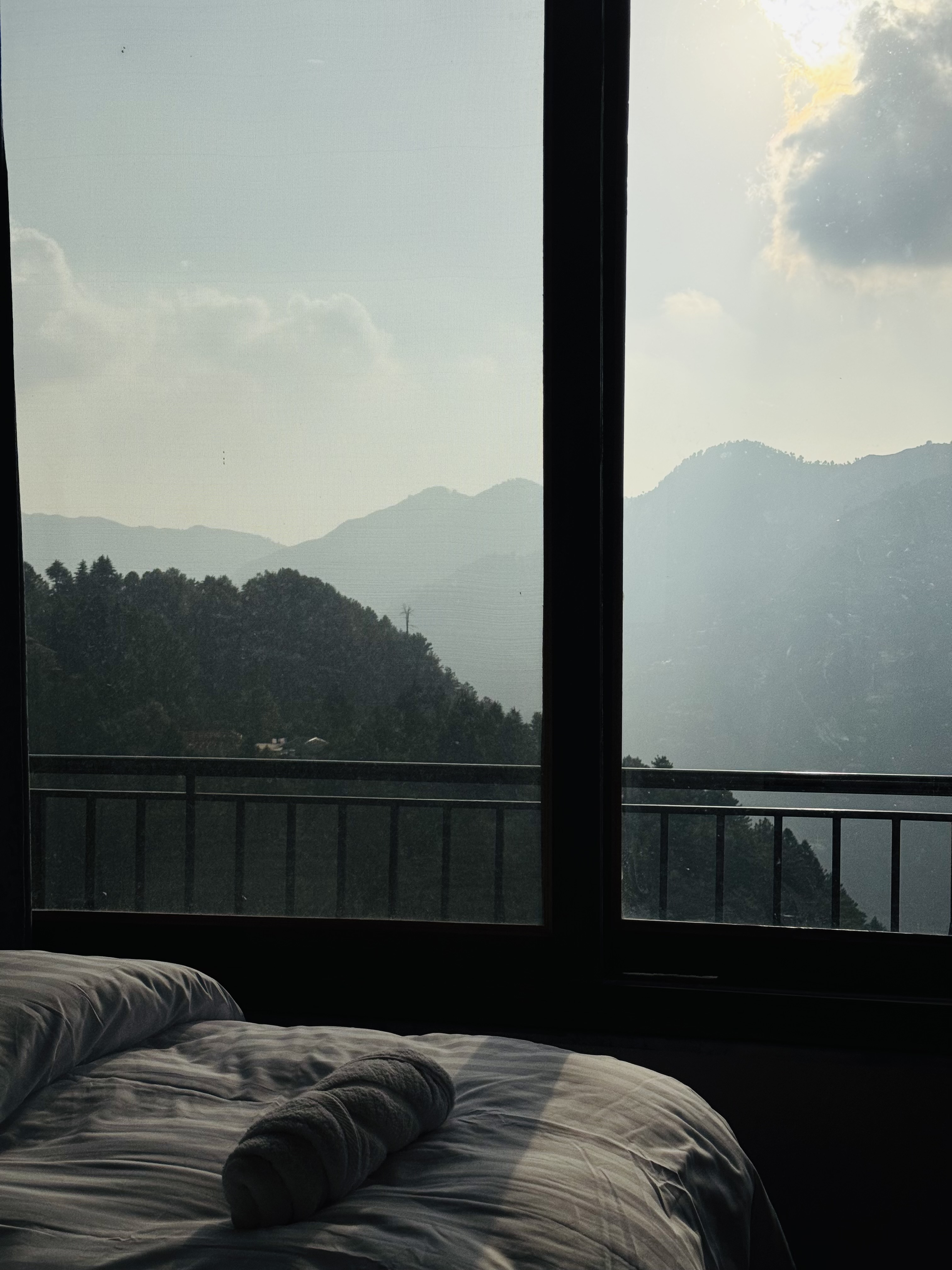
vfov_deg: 39.7
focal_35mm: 48
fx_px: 1760
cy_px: 635
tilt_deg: -3.2
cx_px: 476
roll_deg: -0.3
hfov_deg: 30.3
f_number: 1.78
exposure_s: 1/28571
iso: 50
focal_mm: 6.76
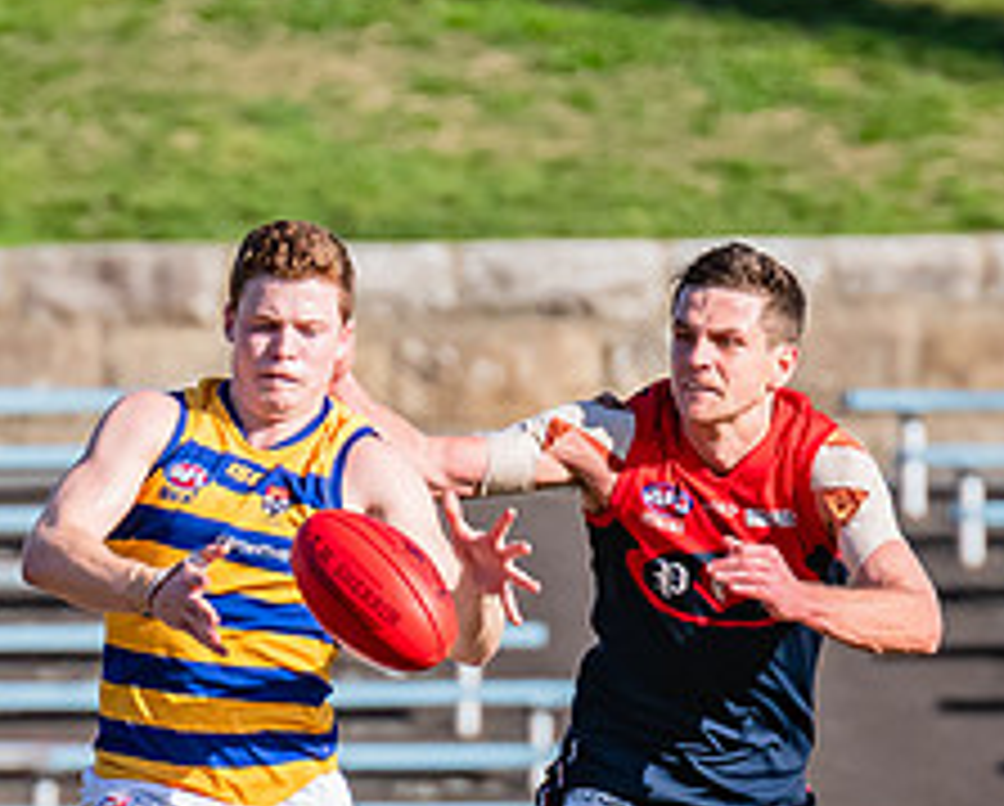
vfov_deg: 0.8
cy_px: 920
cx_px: 387
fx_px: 54360
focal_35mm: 1827
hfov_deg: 1.1
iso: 800
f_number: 8
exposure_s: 1/1600
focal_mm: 420
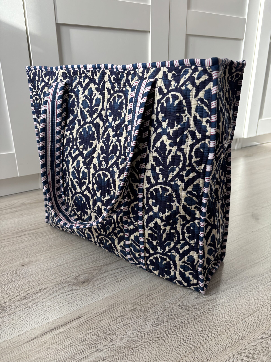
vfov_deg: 67.3
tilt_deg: -20.5
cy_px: 181
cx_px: 136
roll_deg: -0.2
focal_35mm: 26
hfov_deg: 53.1
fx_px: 271
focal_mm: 5.96
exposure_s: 1/121
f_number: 1.6
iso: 64
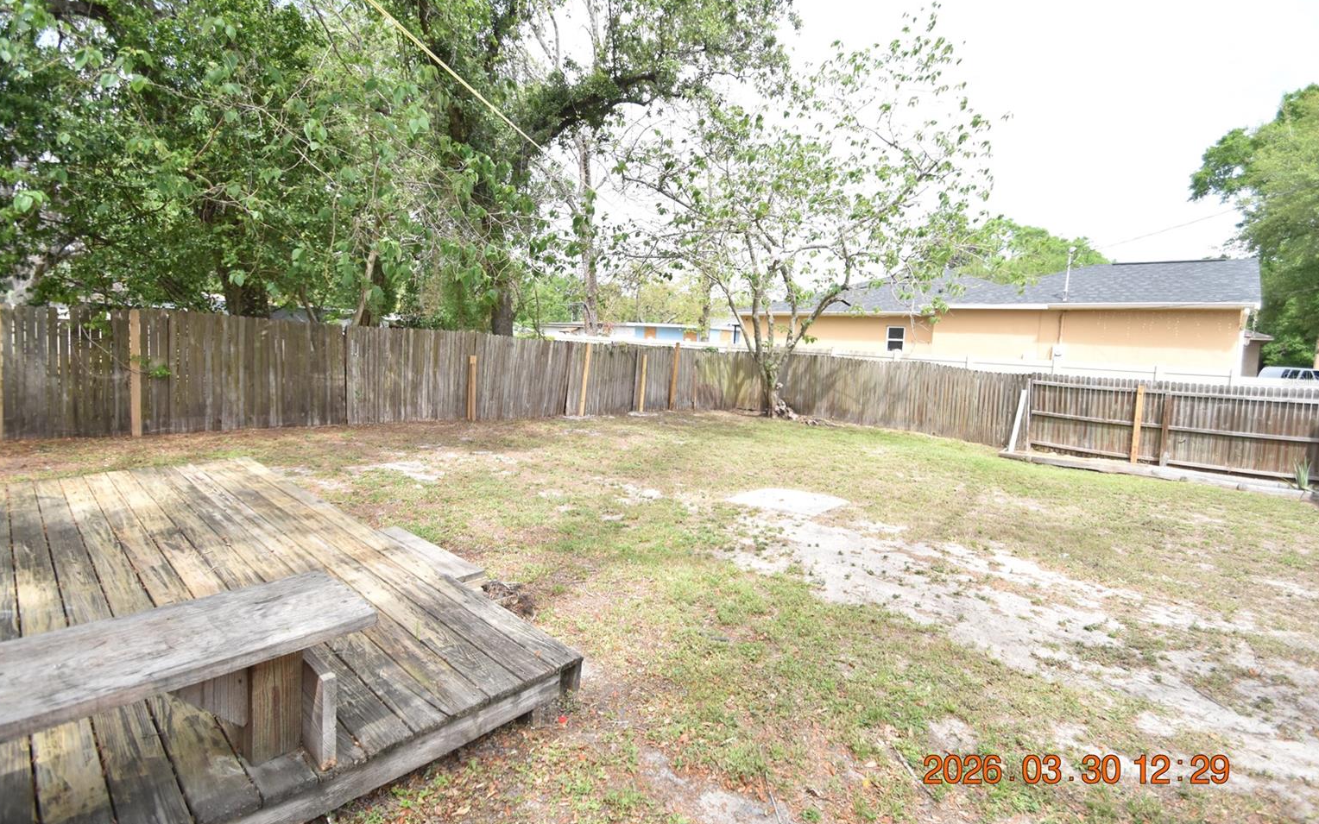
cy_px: 379
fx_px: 575
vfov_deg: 71.1
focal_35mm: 16
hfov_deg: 97.8
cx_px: 669
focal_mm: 10
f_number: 3.5
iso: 800
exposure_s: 1/2000
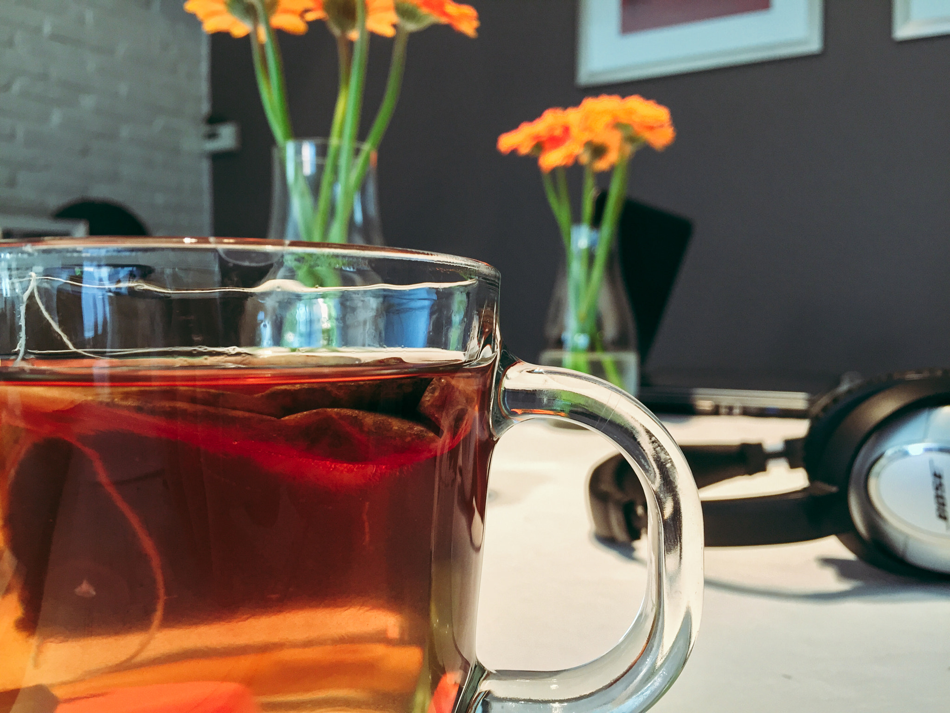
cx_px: 475
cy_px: 356
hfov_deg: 61.7
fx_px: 796
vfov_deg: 48.2
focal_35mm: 29
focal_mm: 4.15
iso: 160
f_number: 2.2
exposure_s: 1/30
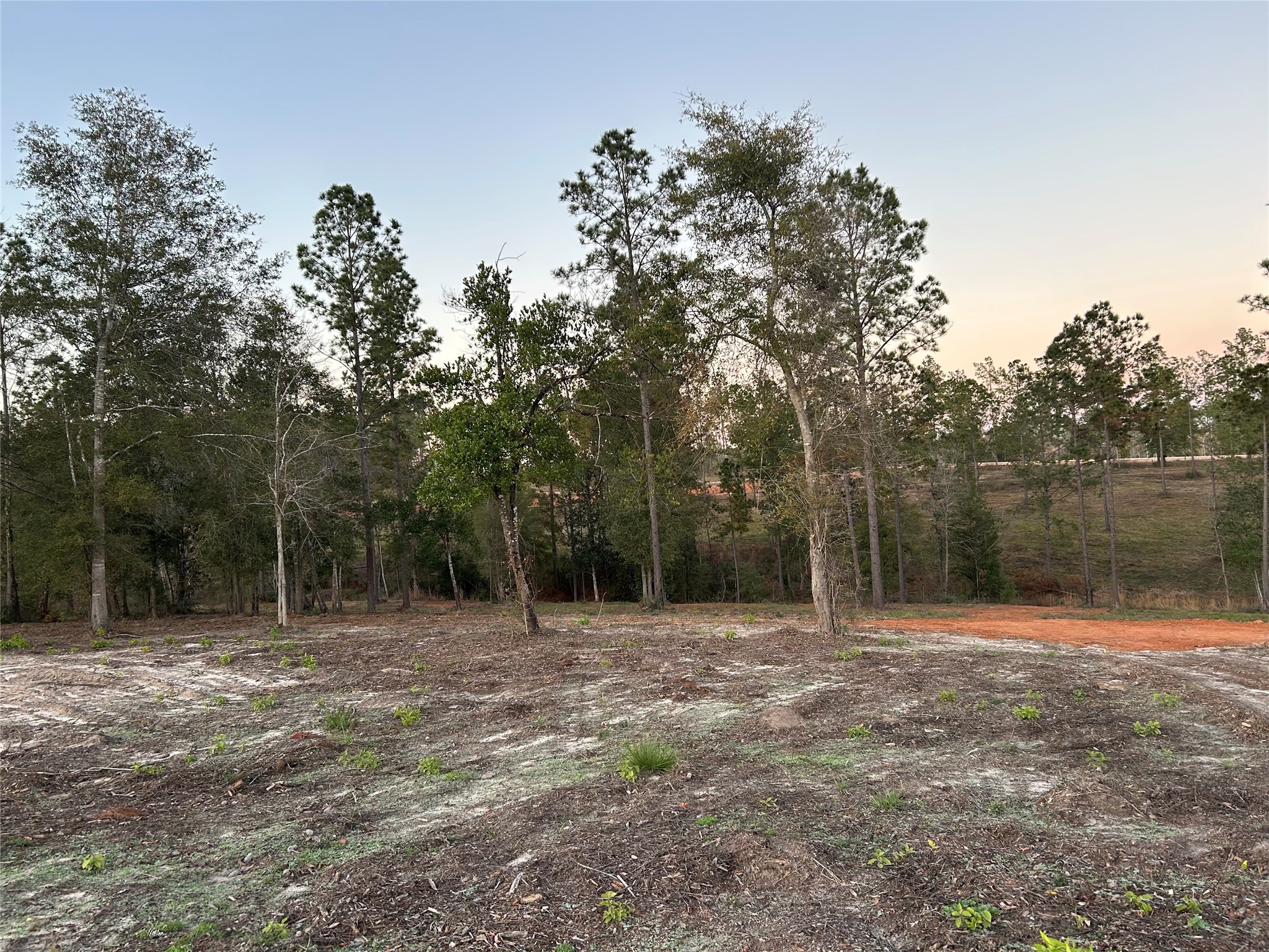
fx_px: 953
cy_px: 476
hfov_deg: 67.3
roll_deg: +4.3
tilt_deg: -0.2
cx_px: 634
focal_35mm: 26
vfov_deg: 53.1
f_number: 1.5
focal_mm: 5.7
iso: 80
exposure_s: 1/121
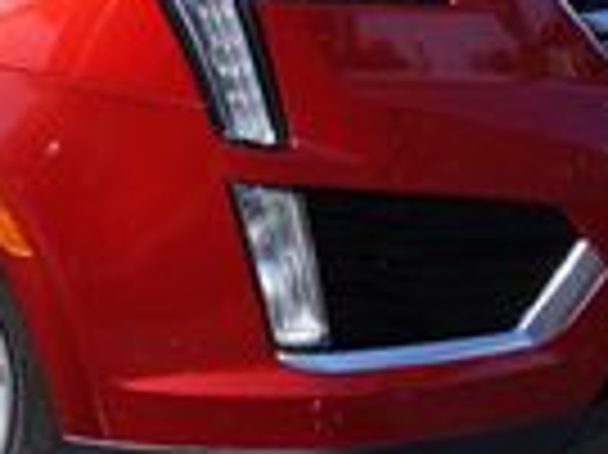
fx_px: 2632
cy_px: -81
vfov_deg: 9.7
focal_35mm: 150
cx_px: -297
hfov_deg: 12.5
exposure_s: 1/100
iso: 100
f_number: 11
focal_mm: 22
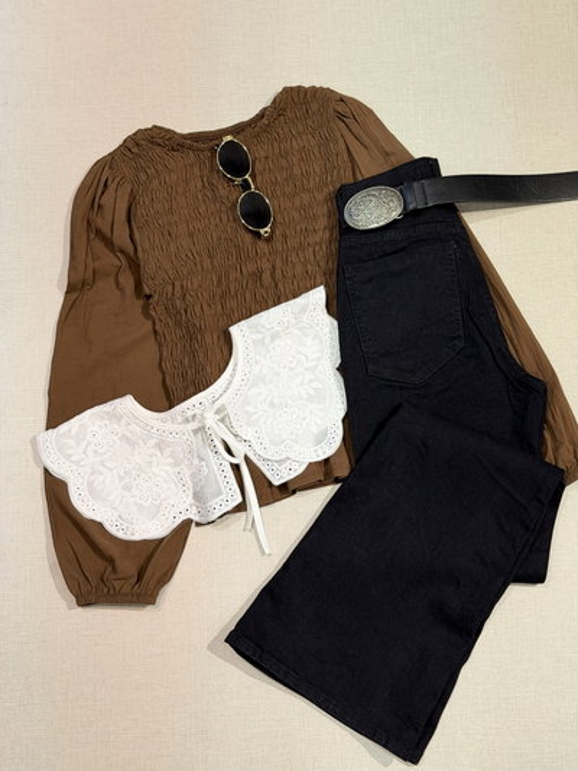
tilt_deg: -75.4
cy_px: 386
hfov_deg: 30.3
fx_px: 1068
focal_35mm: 48
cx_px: 289
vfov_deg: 39.6
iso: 50
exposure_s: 1/50
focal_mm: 6.76
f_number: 1.78
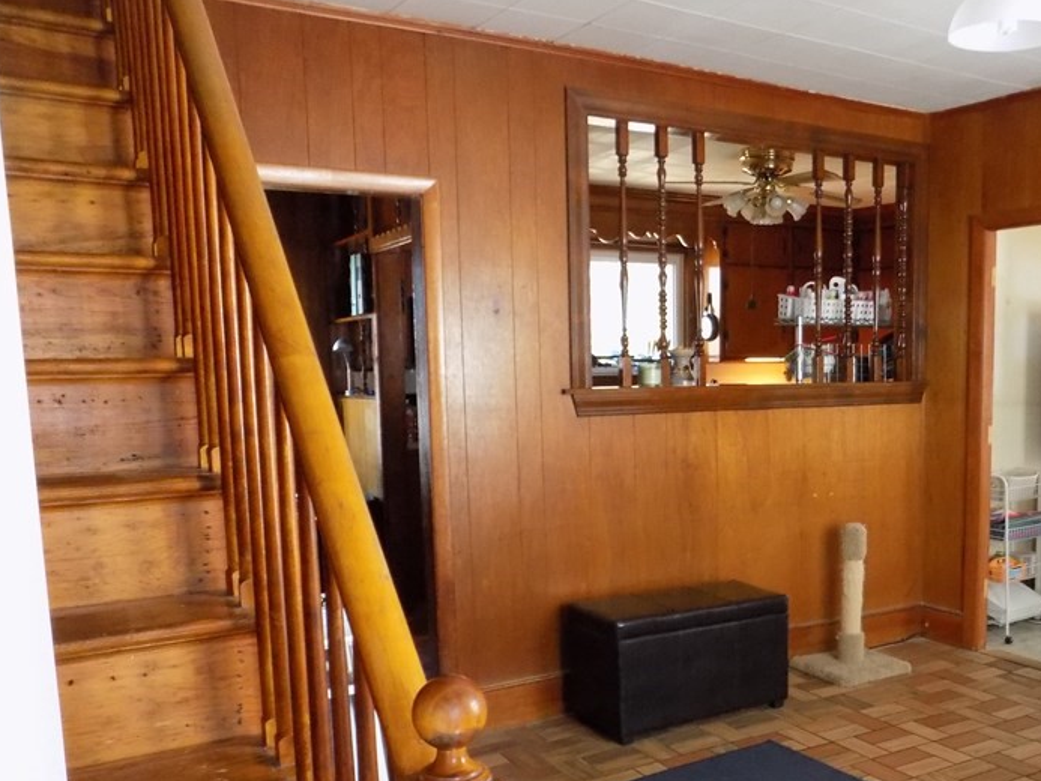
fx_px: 1023
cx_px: 689
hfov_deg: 53.0
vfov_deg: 41.4
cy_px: 499
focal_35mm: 34
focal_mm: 4
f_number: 3.1
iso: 400
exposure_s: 1/30
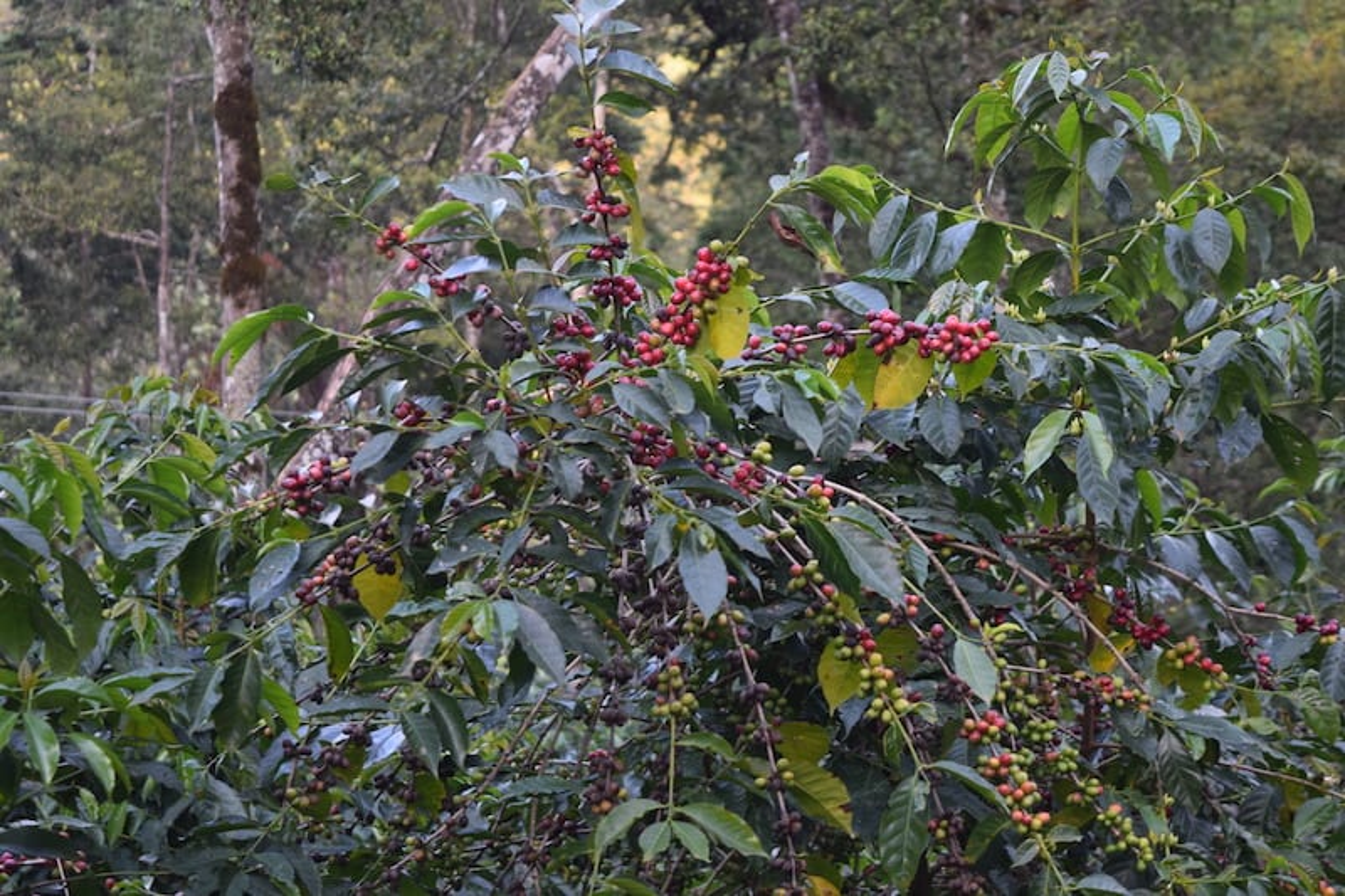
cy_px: 448
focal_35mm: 82
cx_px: 672
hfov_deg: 24.6
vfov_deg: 16.5
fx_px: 3081
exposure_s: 1/60
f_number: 5.6
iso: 500
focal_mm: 55
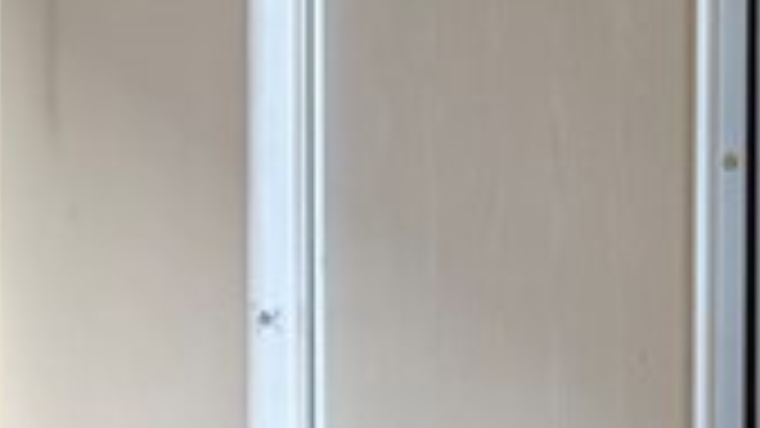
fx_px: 3466
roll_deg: +0.2
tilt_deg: -2.5
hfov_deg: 12.4
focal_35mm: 172
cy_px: -338
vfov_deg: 6.9
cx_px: 4
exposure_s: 1/60
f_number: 1.6
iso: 200
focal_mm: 5.96
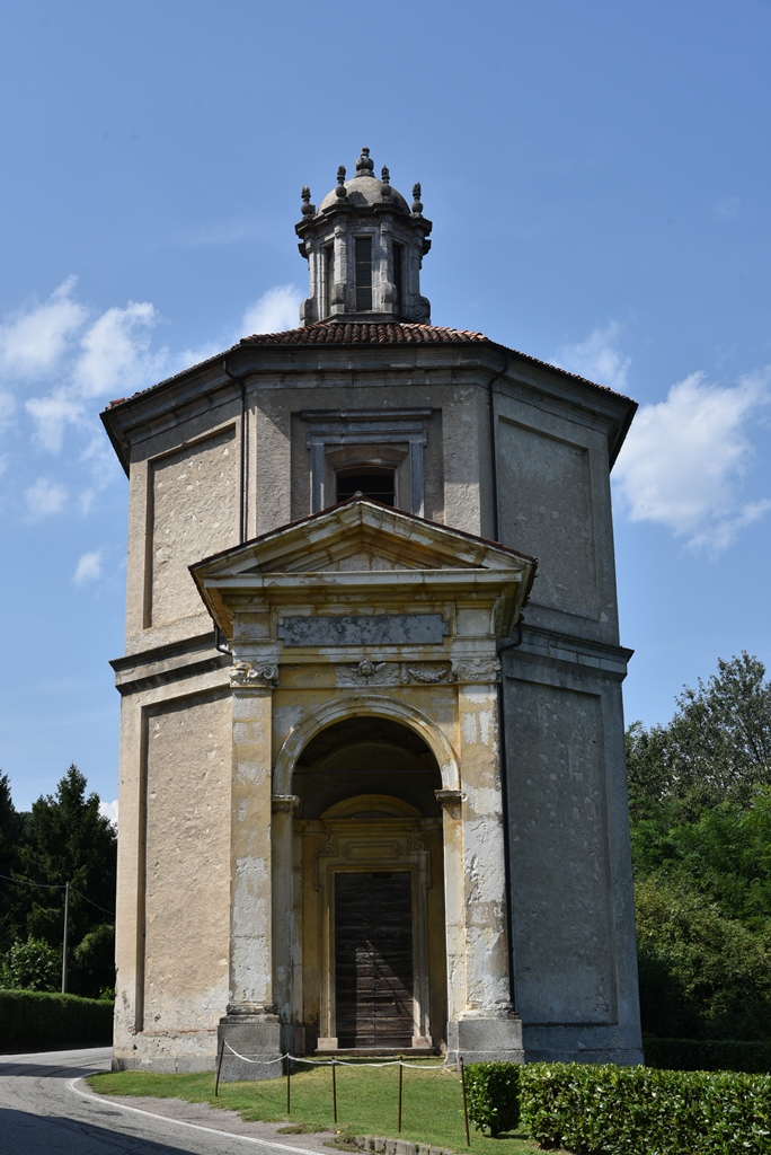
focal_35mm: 48
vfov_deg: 41.1
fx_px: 1540
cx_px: 386
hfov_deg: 28.1
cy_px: 578
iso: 200
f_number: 10
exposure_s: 1/400
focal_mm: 48
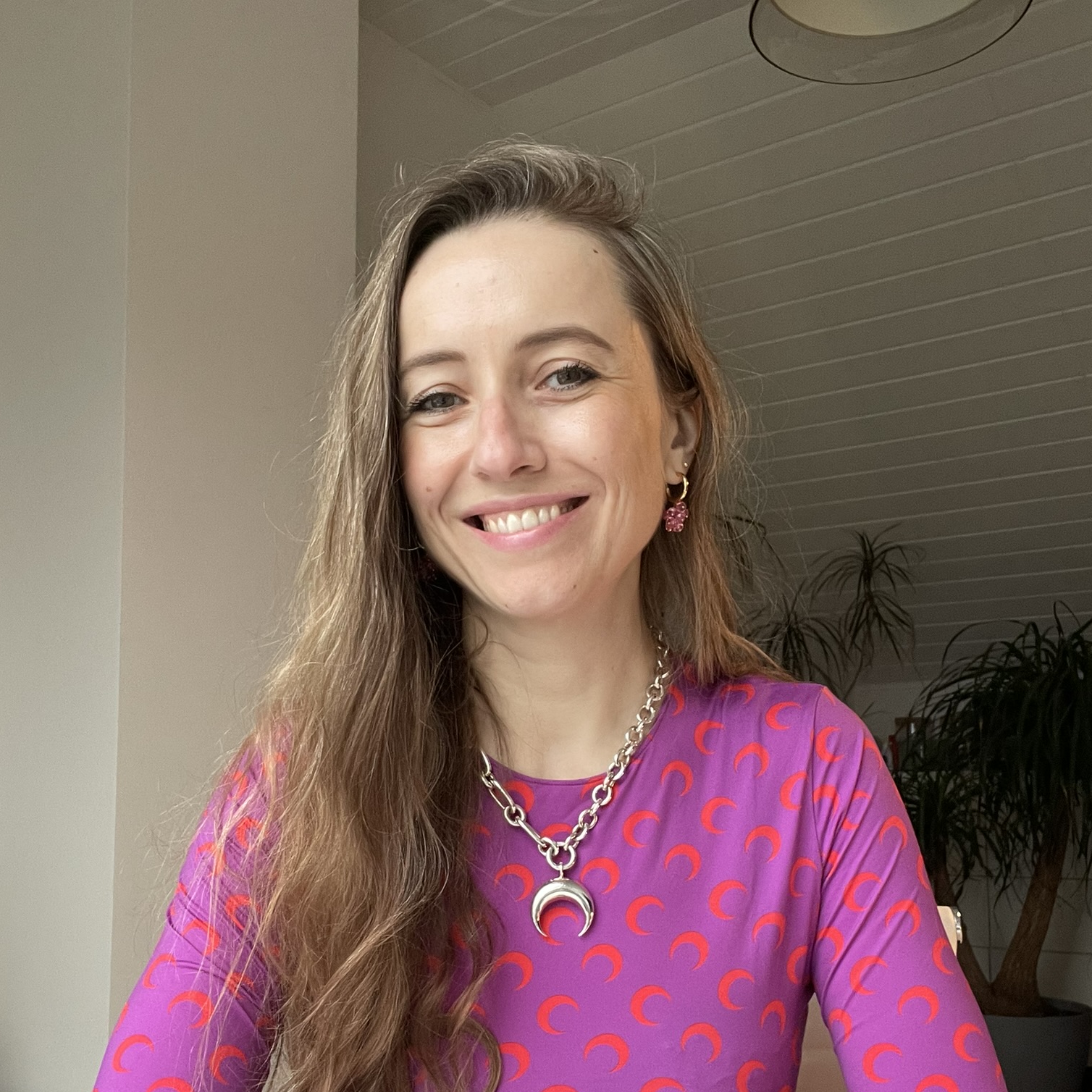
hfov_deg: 46.0
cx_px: 543
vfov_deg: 45.6
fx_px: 1285
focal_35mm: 36
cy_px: 694
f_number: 2.2
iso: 125
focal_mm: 2.71
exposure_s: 1/50
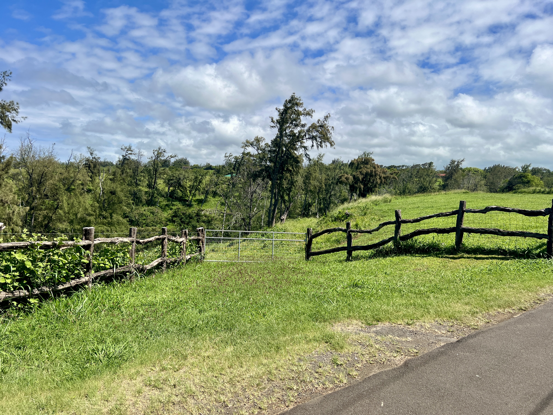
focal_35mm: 26
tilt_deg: -1.0
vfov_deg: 53.1
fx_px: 415
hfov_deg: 67.3
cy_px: 208
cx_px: 276
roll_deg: -2.8
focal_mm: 5.7
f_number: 1.5
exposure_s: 1/4831
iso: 50
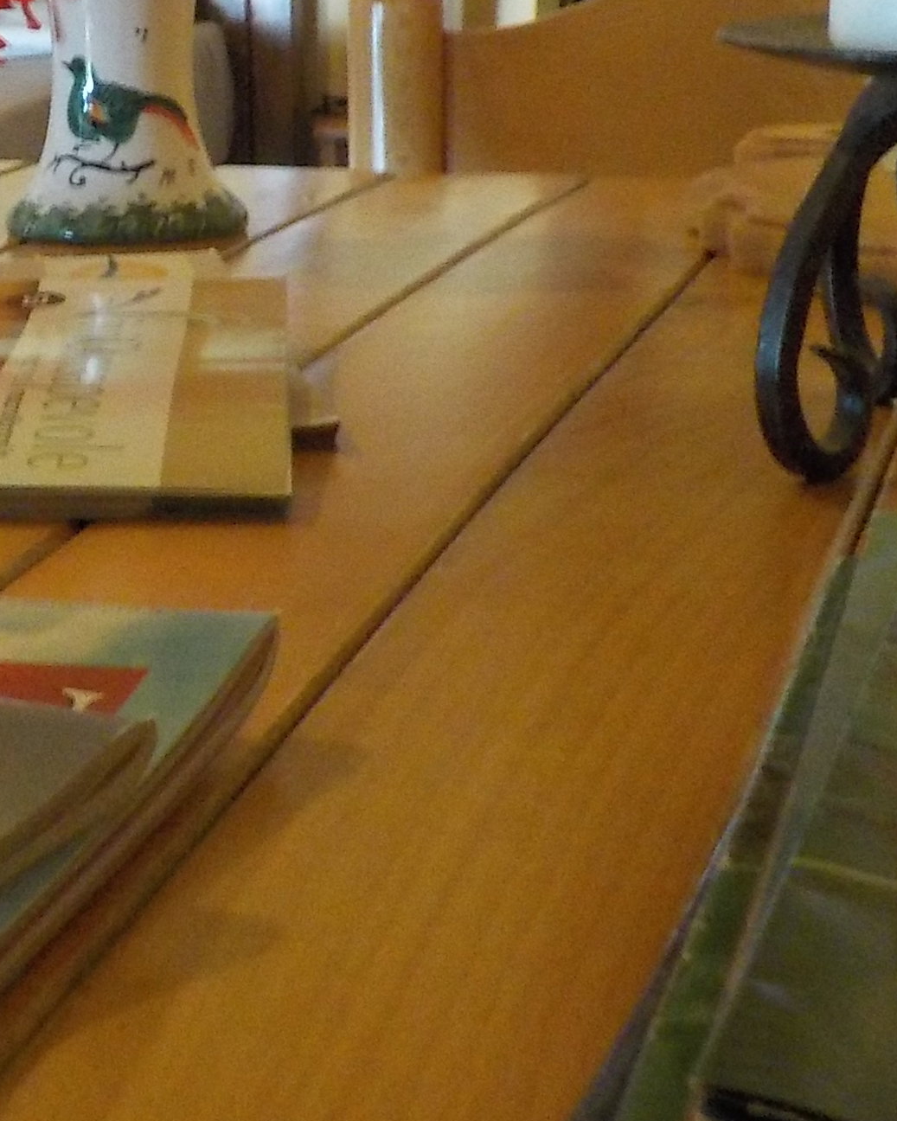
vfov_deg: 19.9
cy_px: 89
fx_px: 3119
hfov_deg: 15.6
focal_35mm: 94
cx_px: -235
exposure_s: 1/8
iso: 400
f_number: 3.3
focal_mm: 4.1
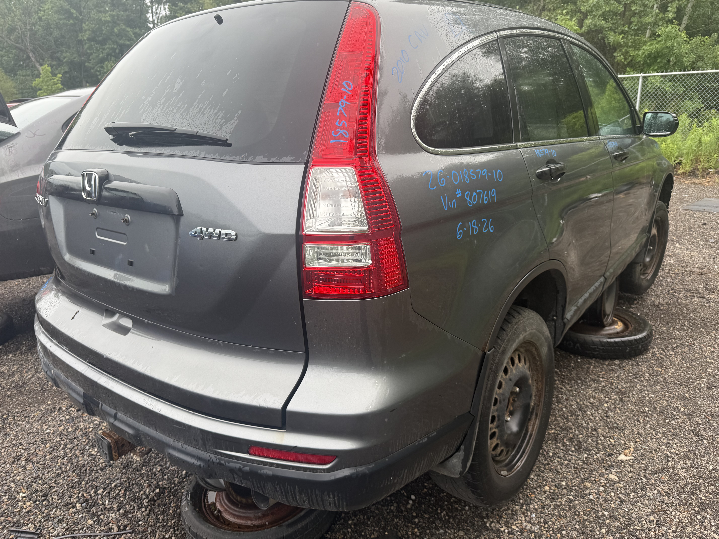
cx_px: 360
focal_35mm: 24
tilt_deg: -18.2
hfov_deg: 71.6
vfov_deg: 56.8
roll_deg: +2.0
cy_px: 270
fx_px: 498
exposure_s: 1/649
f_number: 1.78
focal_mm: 6.76
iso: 80
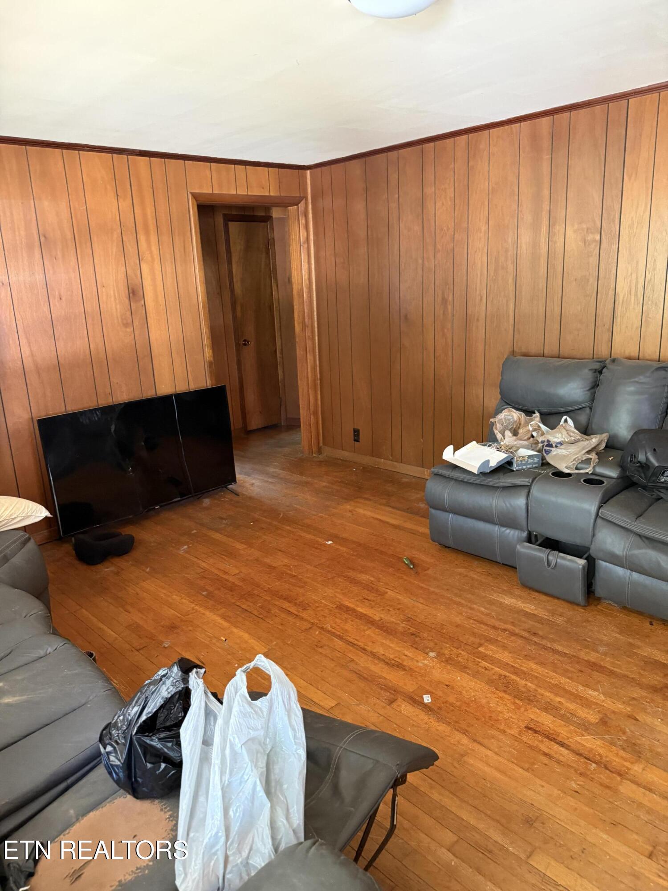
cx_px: 334
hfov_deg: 56.8
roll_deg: +2.8
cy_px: 446
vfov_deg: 71.6
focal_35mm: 24
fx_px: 618
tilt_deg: -14.5
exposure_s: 1/60
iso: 500
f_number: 1.78
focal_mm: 6.76
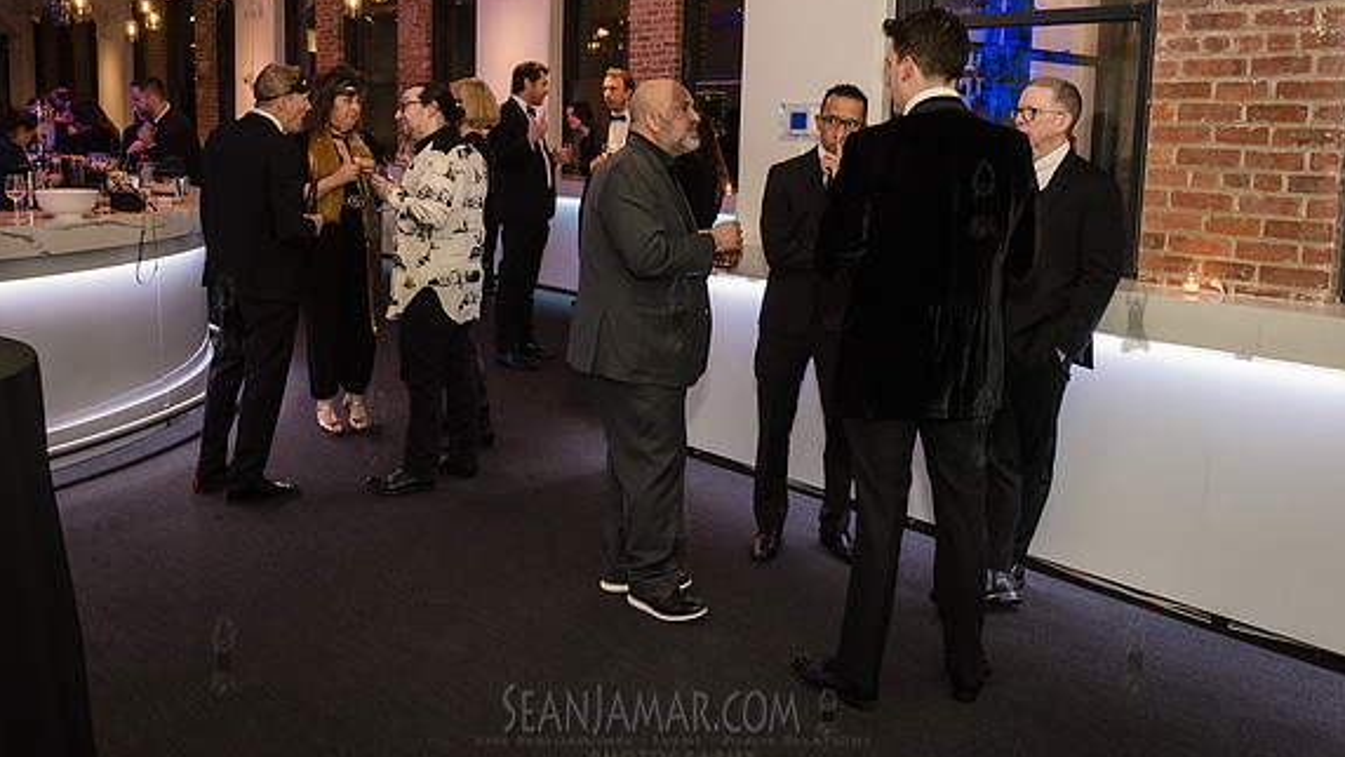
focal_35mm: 32
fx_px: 1141
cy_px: 272
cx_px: 670
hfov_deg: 61.0
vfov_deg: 36.4
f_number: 4.5
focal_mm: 26
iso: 4000
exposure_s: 1/160
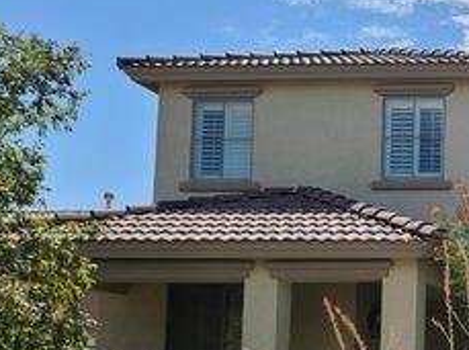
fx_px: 947
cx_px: 633
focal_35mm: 70
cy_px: 301
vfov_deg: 20.6
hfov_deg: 23.9
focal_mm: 7
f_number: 1.8
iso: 16
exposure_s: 1/1099
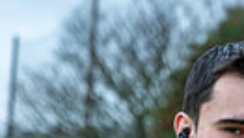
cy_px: 277
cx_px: 402
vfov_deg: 3.7
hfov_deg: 6.5
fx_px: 2098
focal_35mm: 324
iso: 320
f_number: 2.8
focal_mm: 70
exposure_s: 1/1250
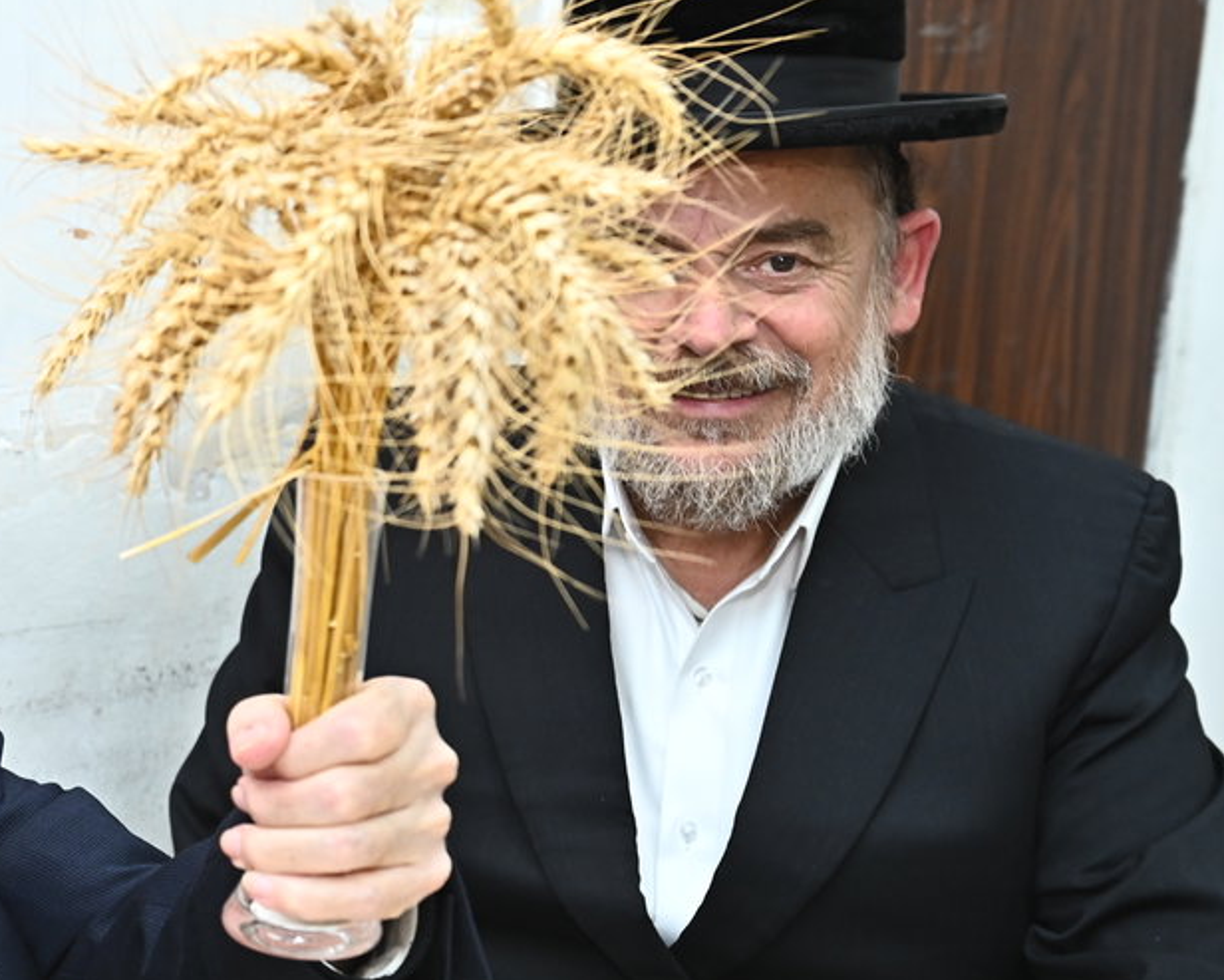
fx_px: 2935
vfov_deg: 18.9
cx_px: 10
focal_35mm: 81
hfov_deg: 22.7
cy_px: 615
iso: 1000
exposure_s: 1/160
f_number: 4.5
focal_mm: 38
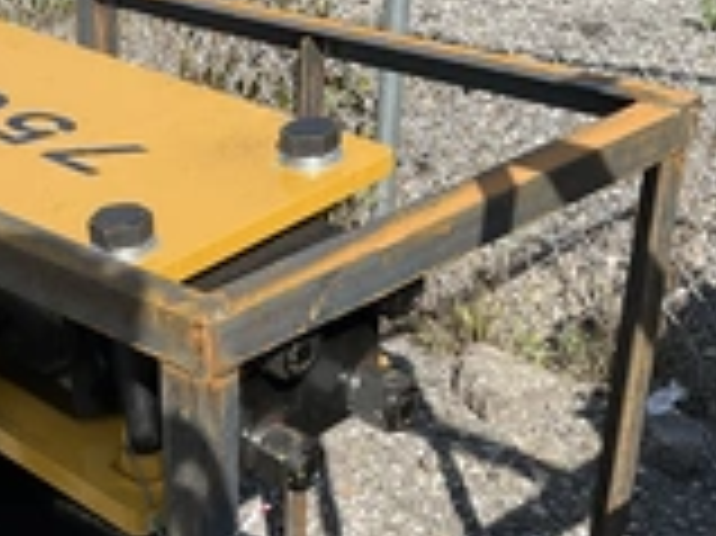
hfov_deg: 25.9
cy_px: 477
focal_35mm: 73
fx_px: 1509
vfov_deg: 19.8
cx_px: 90
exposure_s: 1/1076
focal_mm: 3
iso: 25
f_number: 1.8
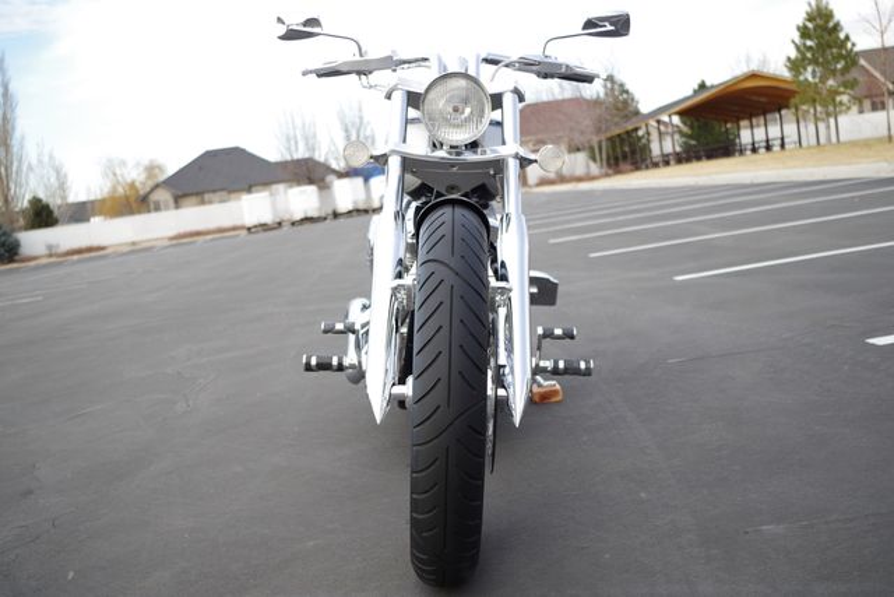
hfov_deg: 46.4
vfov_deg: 31.9
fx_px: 1043
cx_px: 447
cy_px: 298
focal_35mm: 42
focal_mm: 28.13
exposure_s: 1/100
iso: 100
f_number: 4
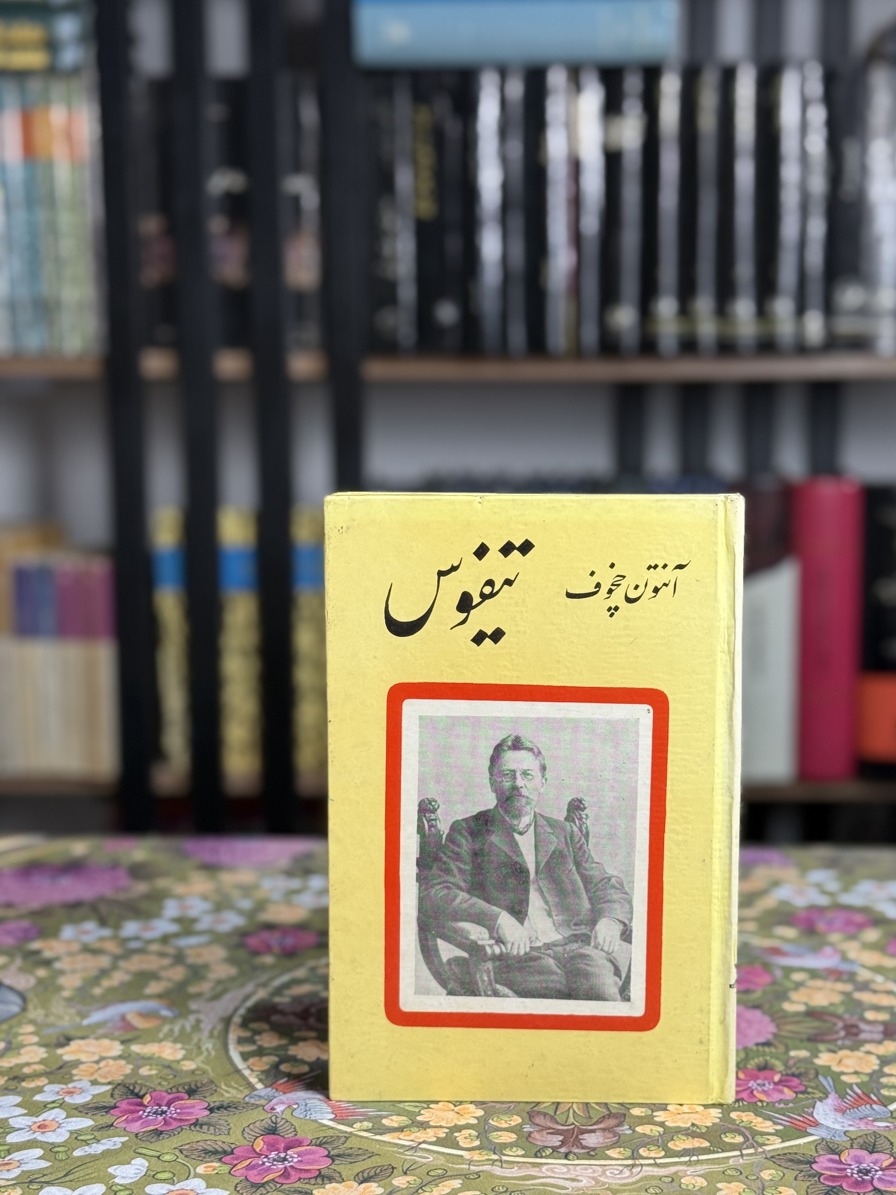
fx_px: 1933
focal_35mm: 56
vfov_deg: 34.3
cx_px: 520
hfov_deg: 26.1
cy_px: 639
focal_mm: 6.76
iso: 64
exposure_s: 1/100
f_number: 1.78
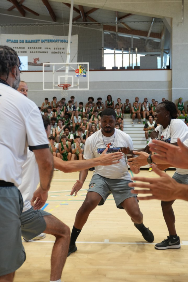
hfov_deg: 31.9
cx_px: 94
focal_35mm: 42
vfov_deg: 46.4
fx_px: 329
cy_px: 141
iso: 1250
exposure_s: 1/400
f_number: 2.8
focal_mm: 28
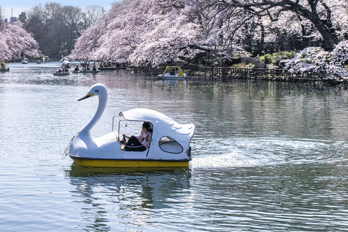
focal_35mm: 83
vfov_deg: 16.3
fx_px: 802
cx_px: 56
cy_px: 46
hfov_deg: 24.0
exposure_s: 1/800
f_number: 14
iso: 400
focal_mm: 30
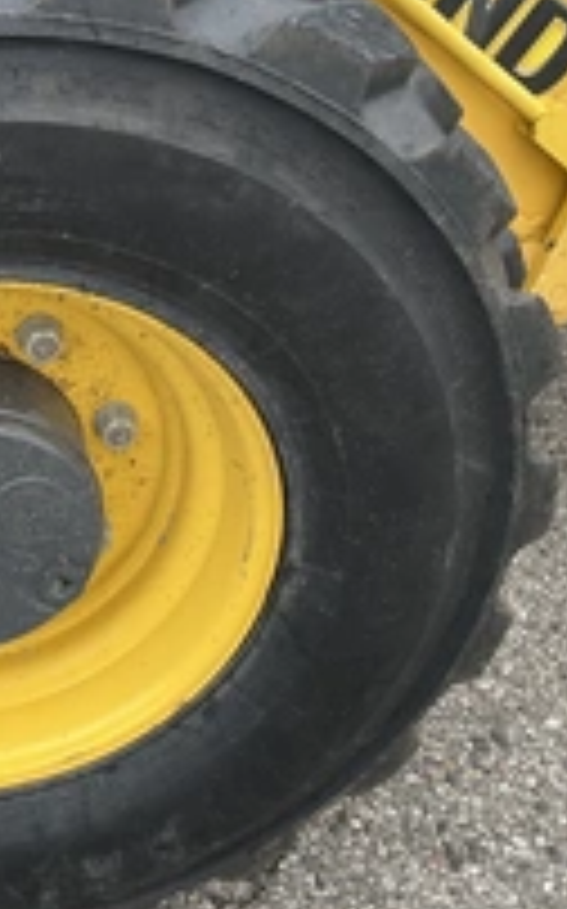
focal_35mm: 61
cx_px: -86
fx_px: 1510
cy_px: 428
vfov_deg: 33.5
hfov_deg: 20.1
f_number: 1.8
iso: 20
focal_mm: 3
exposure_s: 1/154
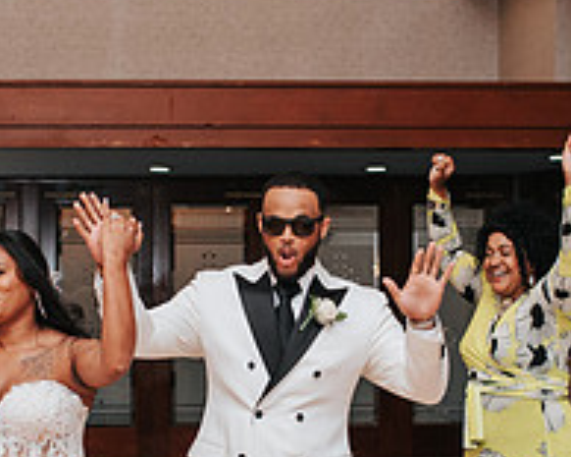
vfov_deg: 13.1
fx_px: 1976
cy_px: 347
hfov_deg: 16.4
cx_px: 251
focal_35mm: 117
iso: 1000
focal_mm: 35
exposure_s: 1/200
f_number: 3.2
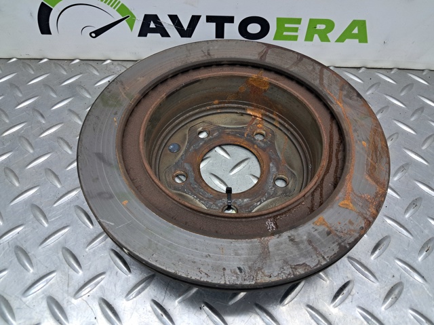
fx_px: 338
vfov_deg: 51.3
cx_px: 217
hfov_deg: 65.4
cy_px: 162
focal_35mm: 27
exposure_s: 1/50
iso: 100
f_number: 1.8
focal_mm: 4
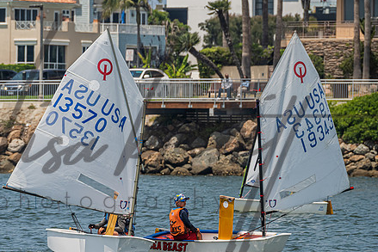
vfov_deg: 3.1
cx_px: 140
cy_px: 182
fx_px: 4590
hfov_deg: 4.7
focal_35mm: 437
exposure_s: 1/1600
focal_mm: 260
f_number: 8
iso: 320
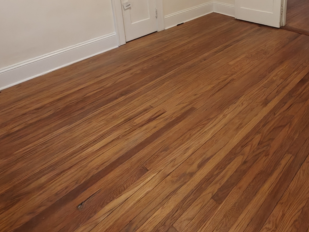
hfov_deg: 59.7
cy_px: 10
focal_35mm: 29
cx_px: 214
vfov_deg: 42.8
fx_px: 259
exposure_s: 1/120
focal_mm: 2.3
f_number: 2
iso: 4000
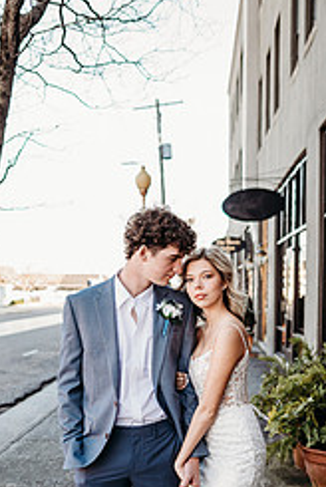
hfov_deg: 30.6
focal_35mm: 44
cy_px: 324
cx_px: 155
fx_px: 596
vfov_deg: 43.8
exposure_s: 1/320
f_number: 2
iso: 160
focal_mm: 24
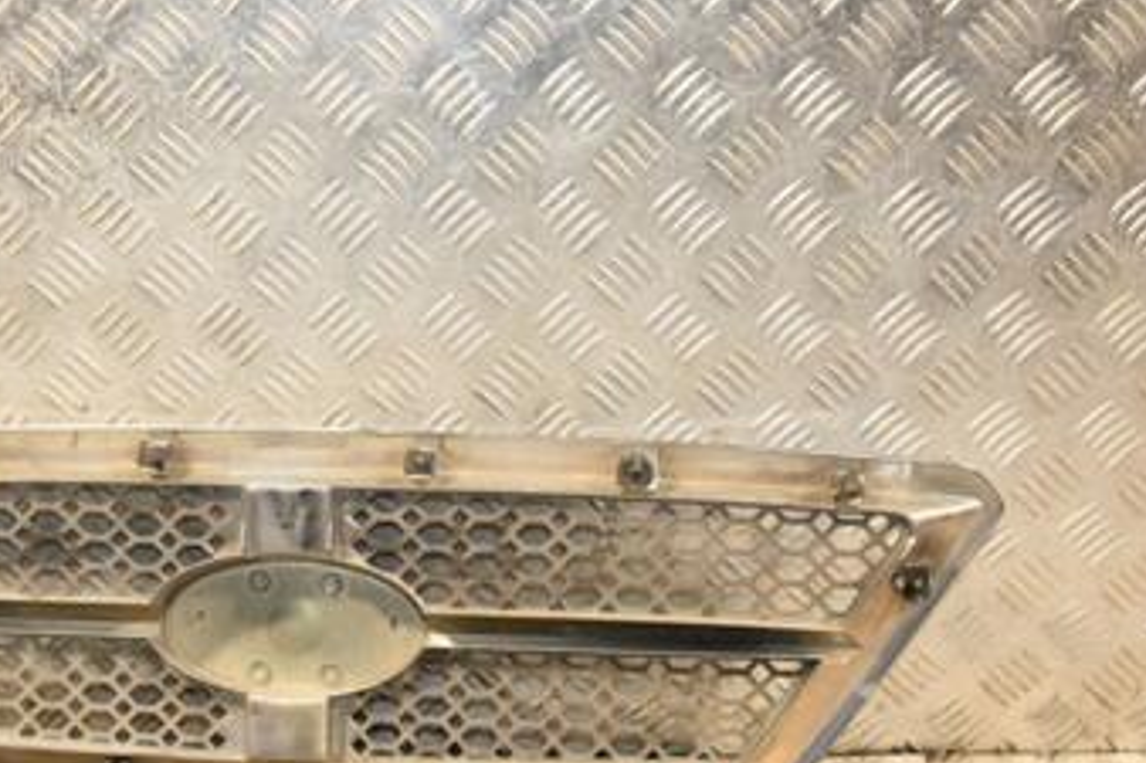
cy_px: 502
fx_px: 1778
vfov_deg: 24.1
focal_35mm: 56
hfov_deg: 34.9
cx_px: 281
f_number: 5
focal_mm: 21
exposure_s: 1/200
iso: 800
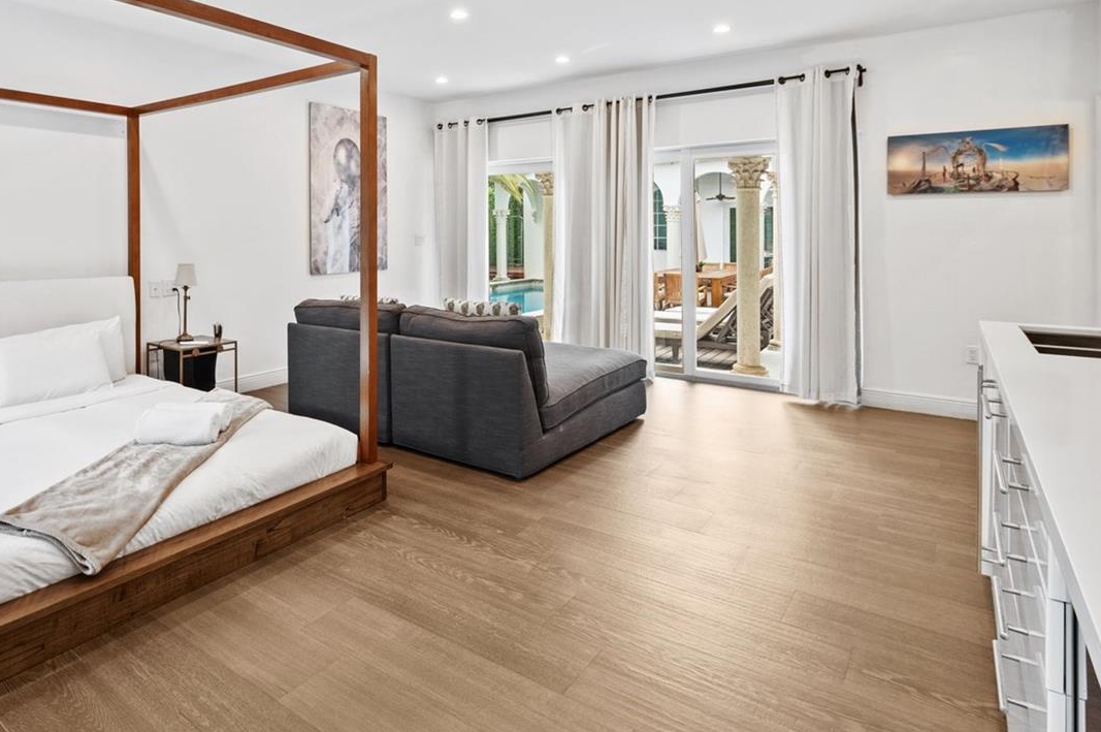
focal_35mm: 21
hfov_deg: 80.0
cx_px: 423
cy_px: 292
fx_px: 642
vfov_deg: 58.9
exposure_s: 1/2.5
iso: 200
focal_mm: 14
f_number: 8
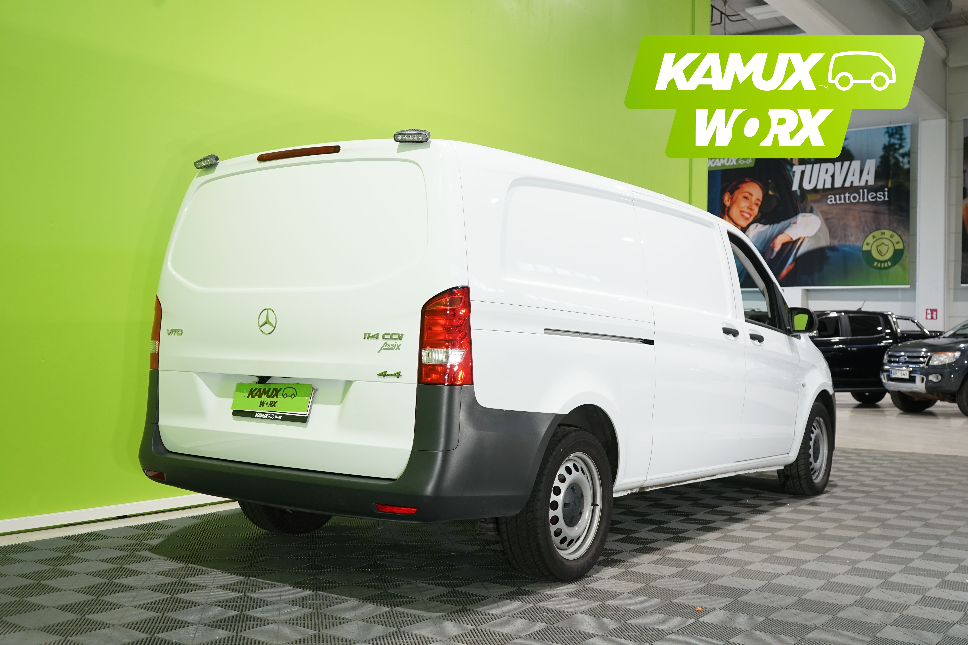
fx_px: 995
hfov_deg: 51.9
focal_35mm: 37
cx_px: 484
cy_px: 322
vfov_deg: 35.9
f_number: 5.6
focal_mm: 37
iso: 800
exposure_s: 1/30
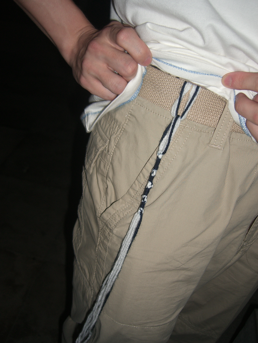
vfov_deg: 49.0
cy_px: 172
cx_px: 129
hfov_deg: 37.7
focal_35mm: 38
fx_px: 378
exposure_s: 1/60
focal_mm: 7.9
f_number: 2.8
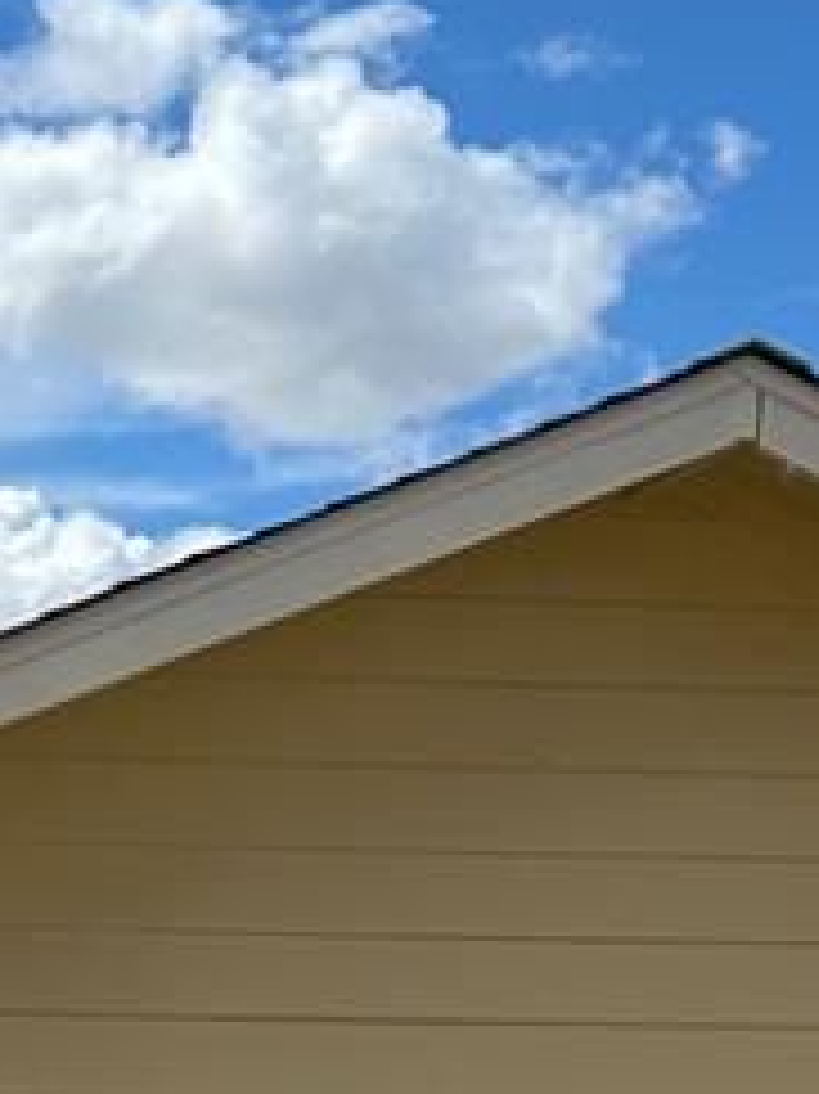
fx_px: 4673
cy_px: 1810
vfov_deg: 12.5
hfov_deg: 9.9
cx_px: -137
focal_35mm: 148
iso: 80
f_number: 1.78
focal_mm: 6.86
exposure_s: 1/8929
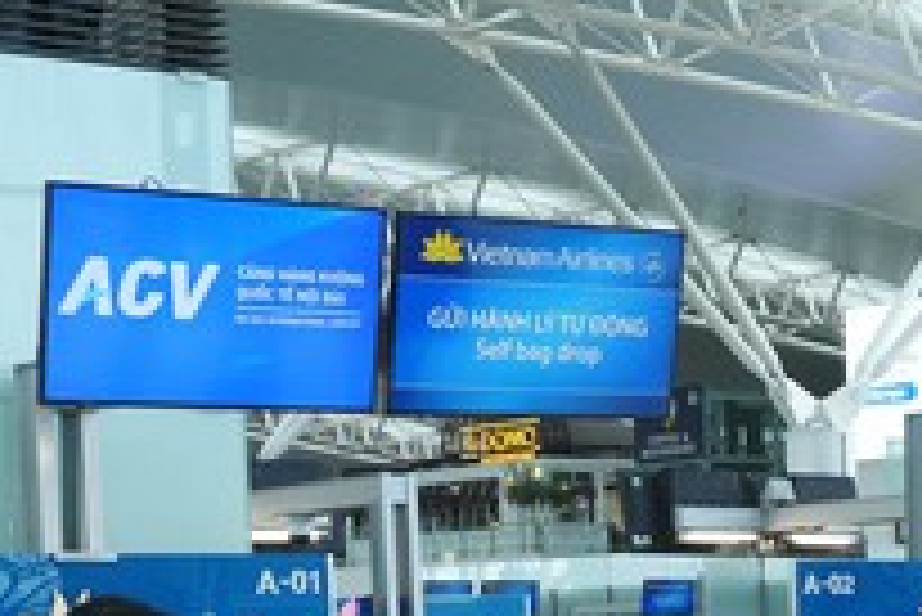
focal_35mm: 114
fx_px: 2922
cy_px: 1043
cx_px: 1192
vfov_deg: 11.3
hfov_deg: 16.9
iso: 1250
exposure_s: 1/400
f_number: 4.5
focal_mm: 28
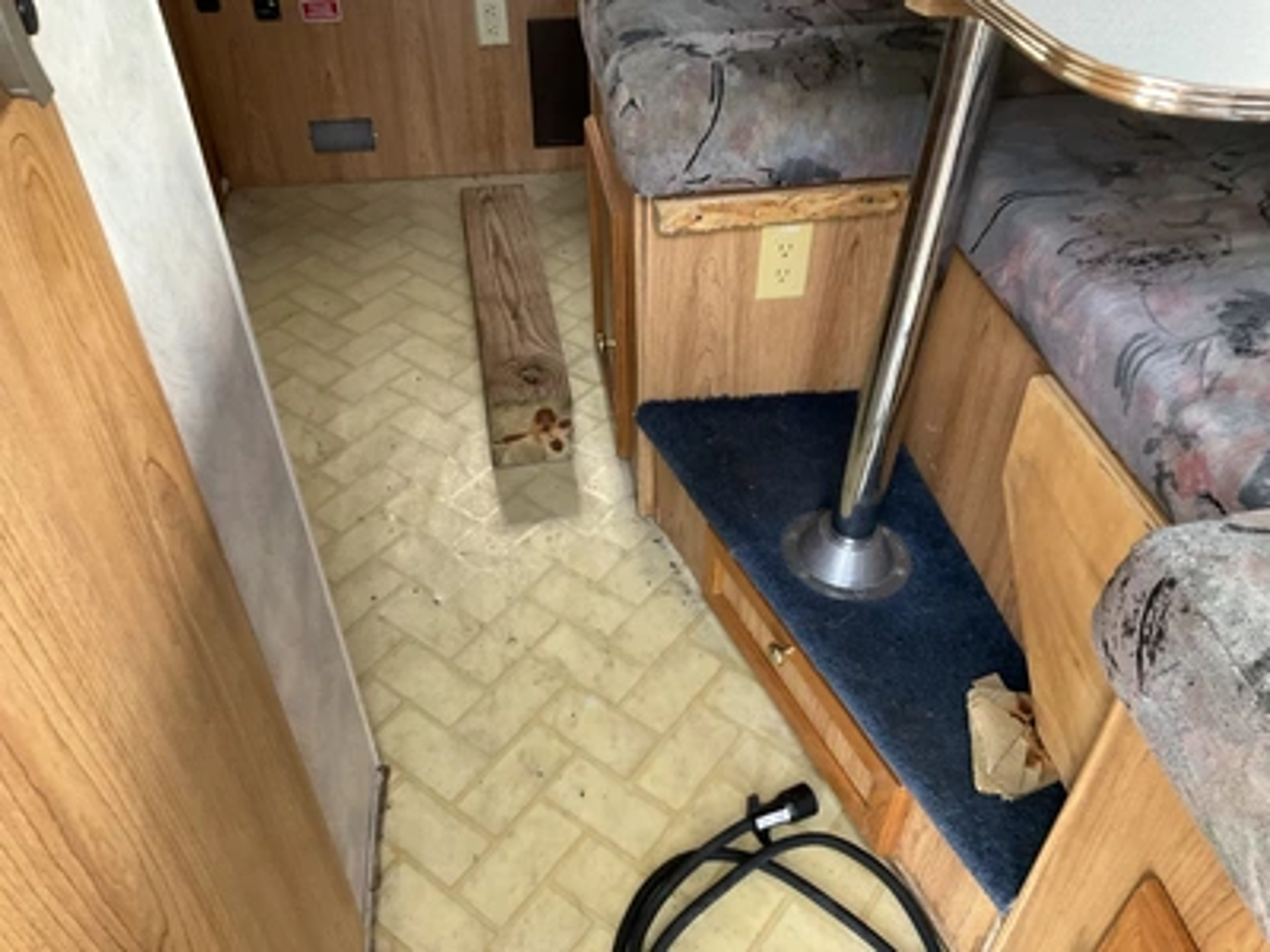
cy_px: 476
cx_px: 635
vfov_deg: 48.2
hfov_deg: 61.7
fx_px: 1064
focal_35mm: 29
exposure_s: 1/61
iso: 64
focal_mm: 3
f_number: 1.8
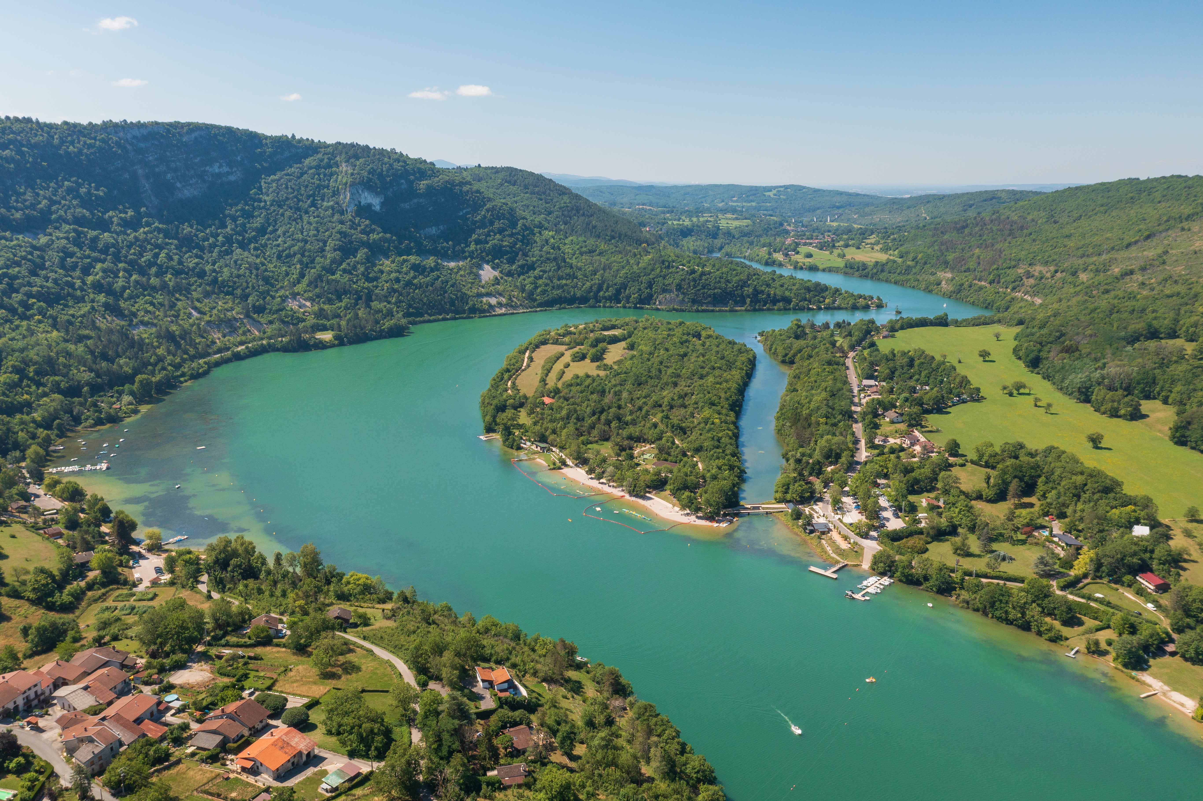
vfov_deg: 46.4
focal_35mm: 28
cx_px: 602
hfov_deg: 65.5
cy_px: 400
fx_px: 935
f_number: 5.6
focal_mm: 10.26
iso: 100
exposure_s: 1/100
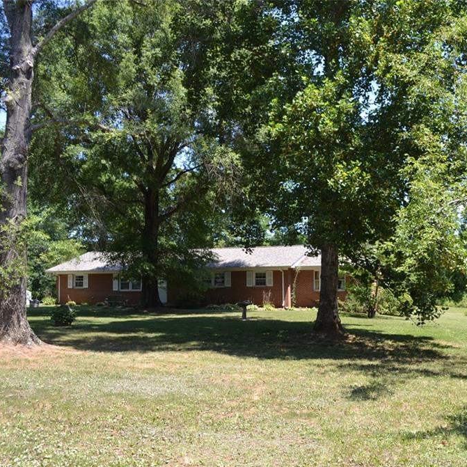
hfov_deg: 46.3
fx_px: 534
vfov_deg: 47.2
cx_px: 322
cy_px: 237
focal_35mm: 35
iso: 100
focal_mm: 18
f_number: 5.6
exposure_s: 1/125
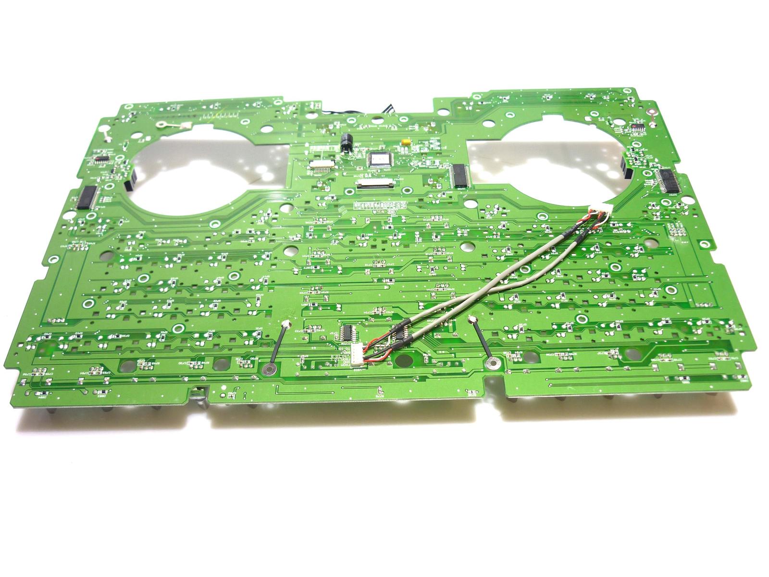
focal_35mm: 33
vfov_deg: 42.9
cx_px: 384
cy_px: 288
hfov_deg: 55.4
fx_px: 733
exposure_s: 1/60
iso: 80
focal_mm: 5.5
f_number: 2.8
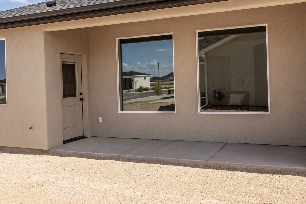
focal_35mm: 37
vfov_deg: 35.7
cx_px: 166
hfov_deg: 51.8
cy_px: 78
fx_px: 314
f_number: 9
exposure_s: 1/1000
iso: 400
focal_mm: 24
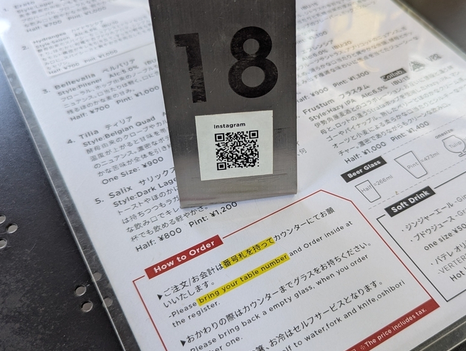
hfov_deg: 47.6
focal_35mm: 39
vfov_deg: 36.9
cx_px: 269
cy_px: 170
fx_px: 526
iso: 158
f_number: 1.85
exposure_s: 1/100
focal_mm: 6.81
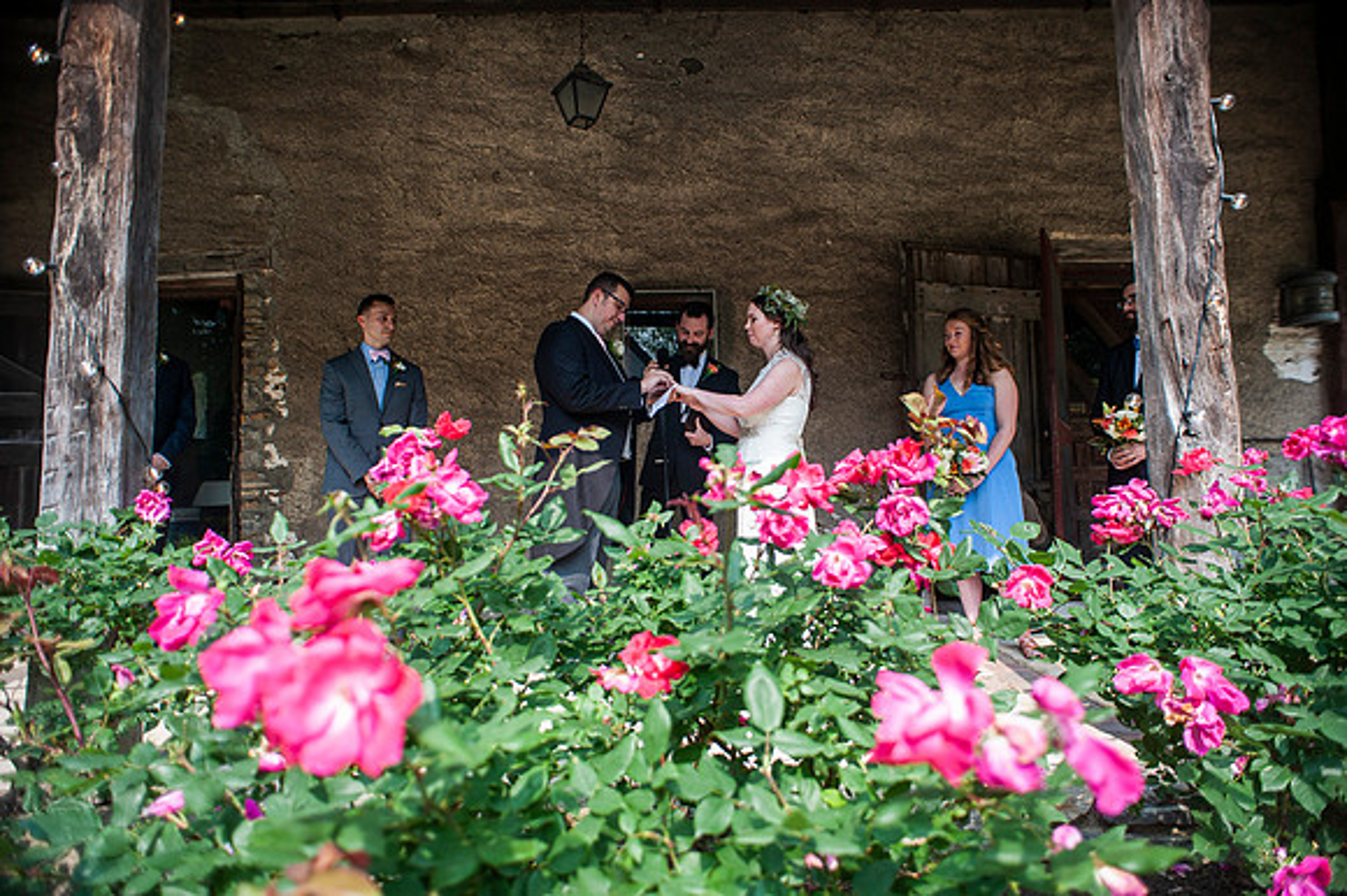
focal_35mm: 20
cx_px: 674
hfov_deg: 84.0
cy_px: 448
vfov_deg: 61.9
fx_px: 748
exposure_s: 1/1000
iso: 320
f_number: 3.2
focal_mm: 20
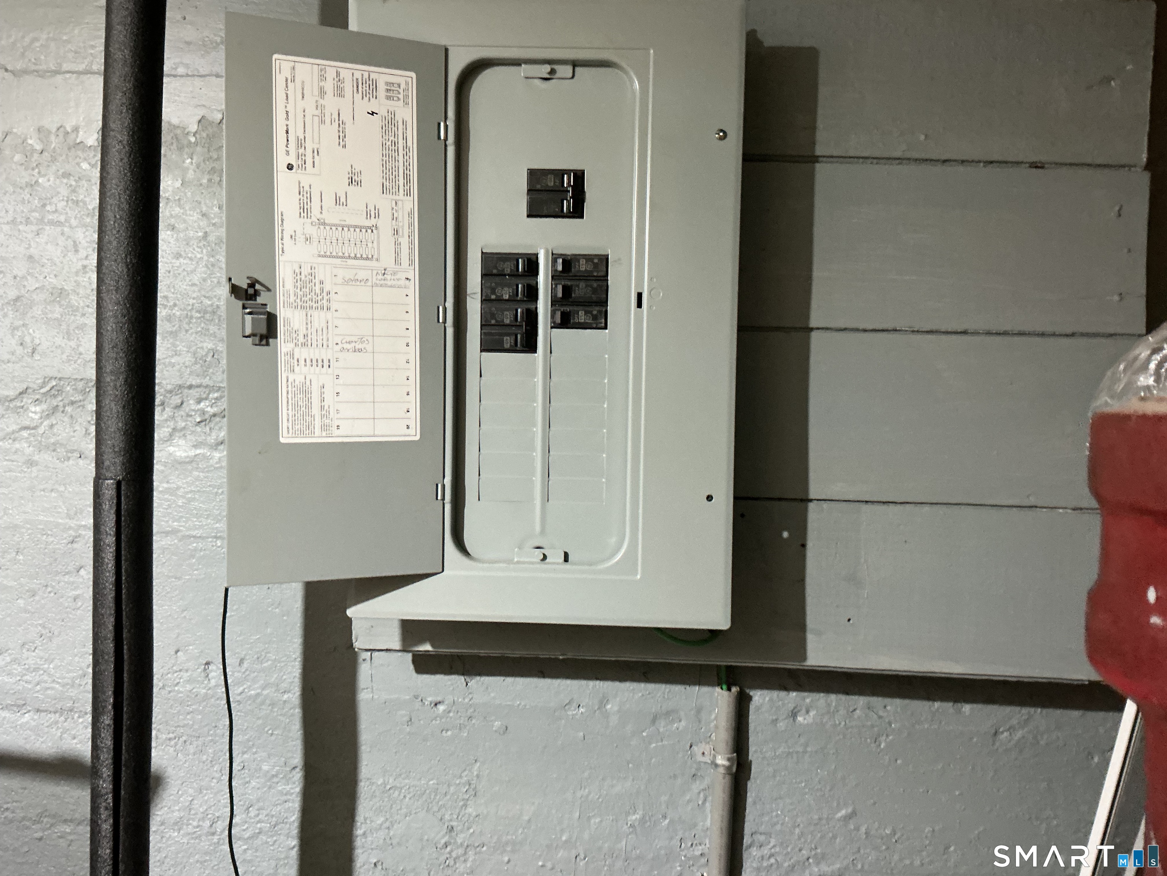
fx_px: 978
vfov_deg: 48.2
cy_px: 438
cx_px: 584
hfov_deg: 61.7
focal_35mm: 29
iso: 250
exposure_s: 1/40
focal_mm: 3
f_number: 1.8
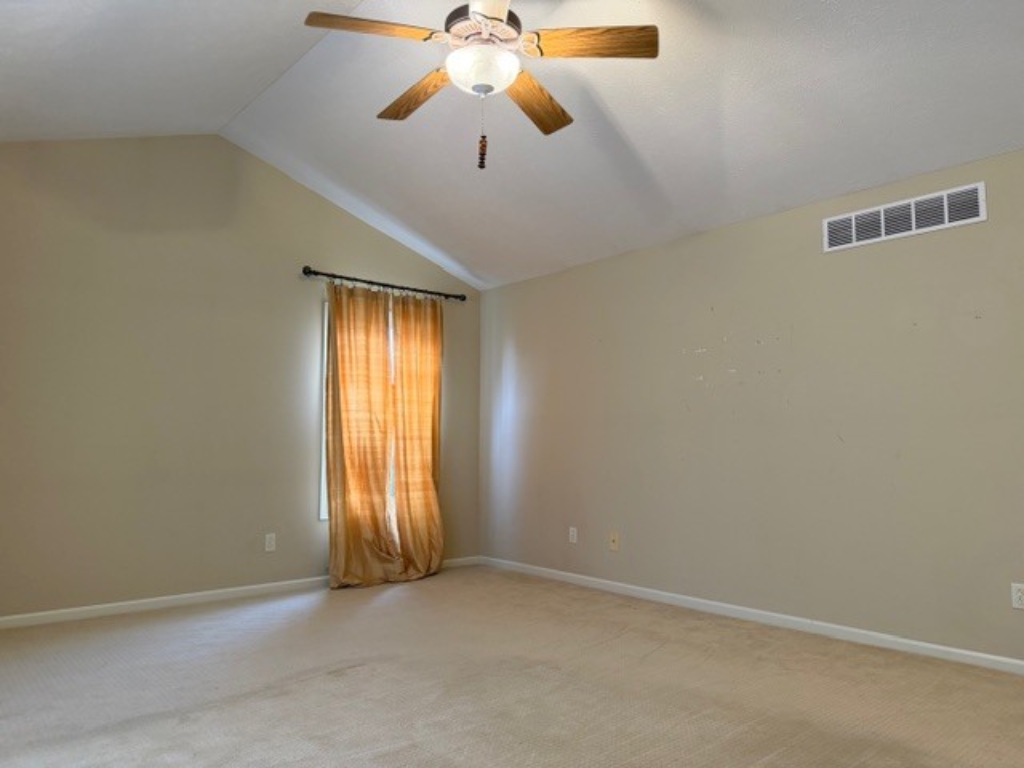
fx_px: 710
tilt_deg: +1.5
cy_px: 384
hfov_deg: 71.6
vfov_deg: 56.8
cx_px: 512
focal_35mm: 24
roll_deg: +0.3
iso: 250
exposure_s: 1/60
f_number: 1.78
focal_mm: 6.76
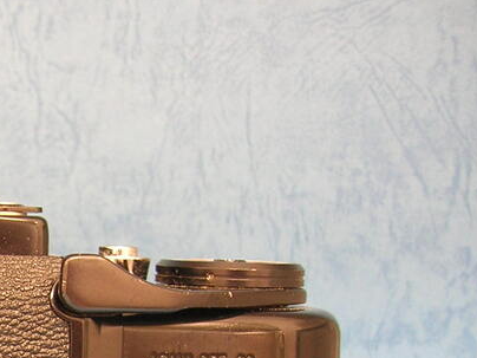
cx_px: -188
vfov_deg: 14.1
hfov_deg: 17.8
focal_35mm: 101
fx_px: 1392
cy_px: 453
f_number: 2.9
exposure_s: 1/3.8
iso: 62
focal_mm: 5.7
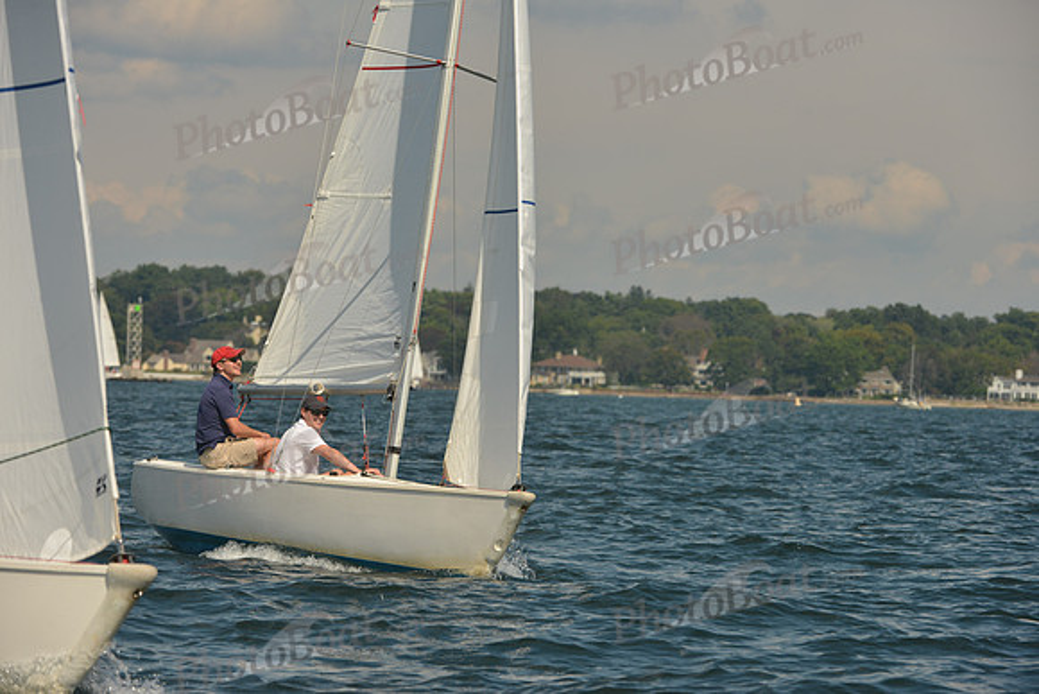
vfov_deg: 6.2
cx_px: 520
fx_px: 6351
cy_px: 347
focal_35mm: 220
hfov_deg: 9.4
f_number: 8
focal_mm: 220
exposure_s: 1/1250
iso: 320
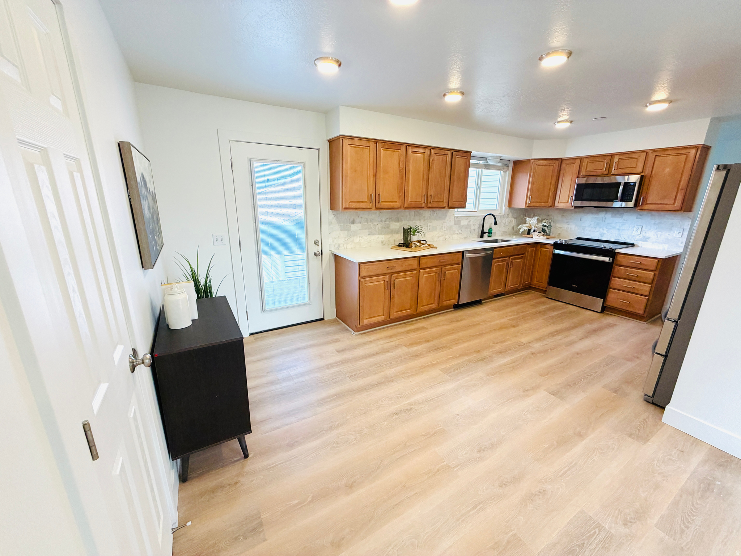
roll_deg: +0.0
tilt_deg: -13.9
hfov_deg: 102.1
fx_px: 300
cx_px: 370
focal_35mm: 14
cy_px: 278
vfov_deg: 85.7
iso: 200
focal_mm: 2.22
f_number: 2.2
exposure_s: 1/120
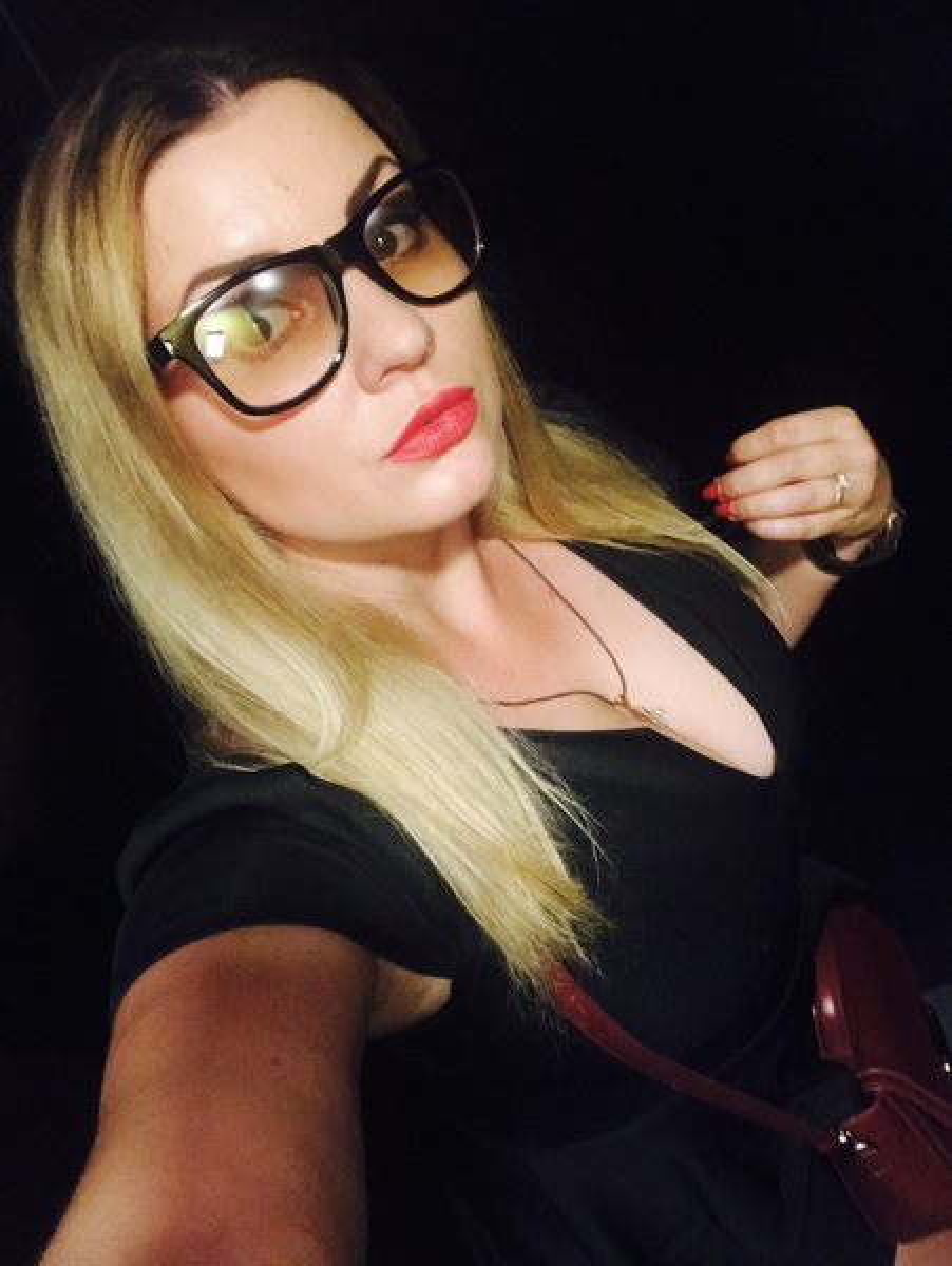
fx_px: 1172
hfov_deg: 44.2
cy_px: 633
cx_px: 476
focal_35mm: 32
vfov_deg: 56.8
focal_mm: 2.87
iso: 200
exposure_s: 1/20
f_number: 2.2
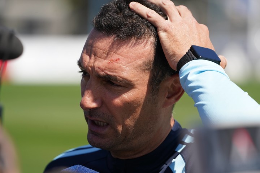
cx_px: 130
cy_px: 86
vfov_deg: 4.9
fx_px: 2037
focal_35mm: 282
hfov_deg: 7.3
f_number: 5.6
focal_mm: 282
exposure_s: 1/1600
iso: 400
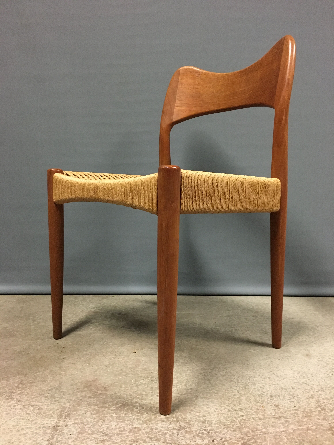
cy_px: 222
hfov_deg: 48.2
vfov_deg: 61.7
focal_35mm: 29
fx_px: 373
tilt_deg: -7.9
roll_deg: -0.9
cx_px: 167
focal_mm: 4.15
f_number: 2.2
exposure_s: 1/17
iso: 250
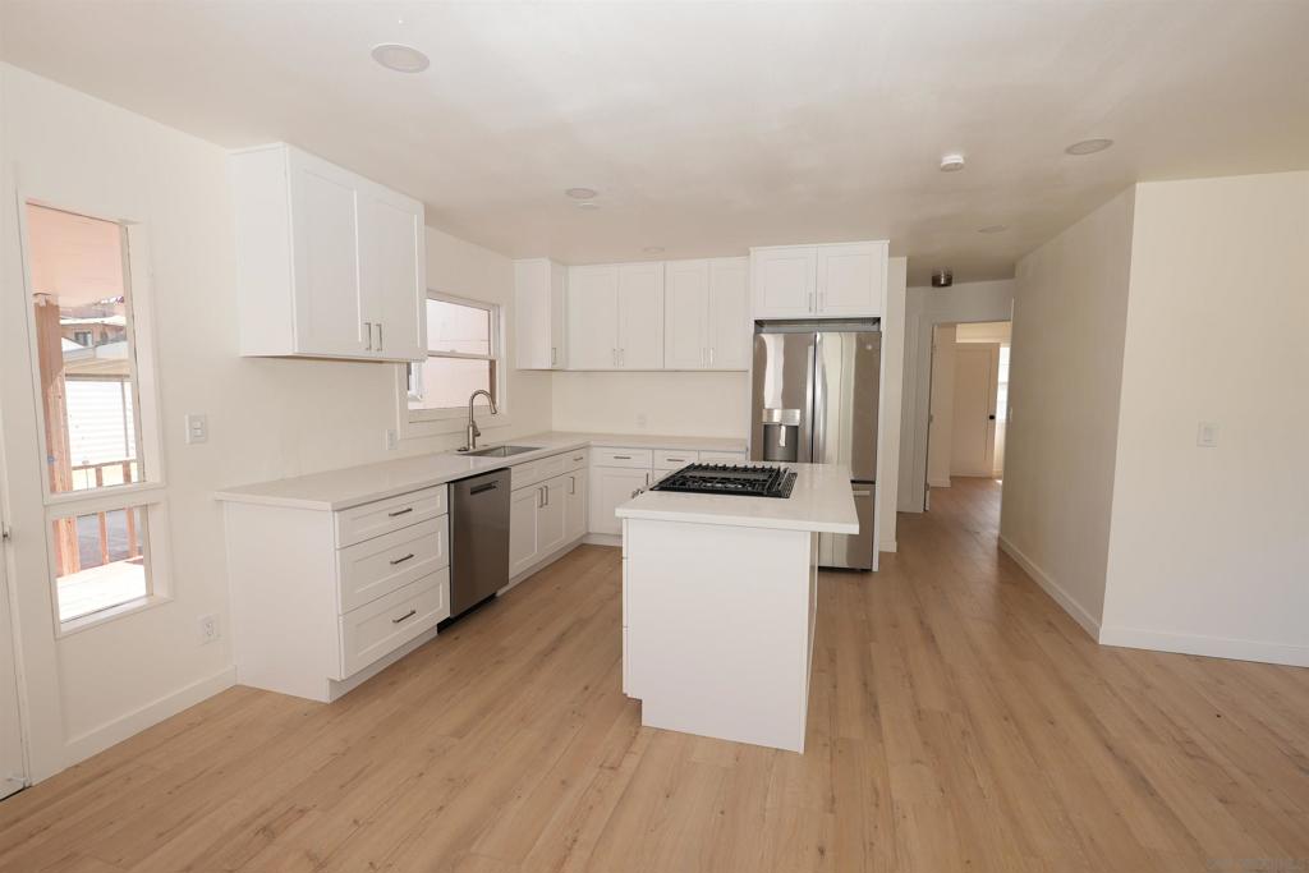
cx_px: 654
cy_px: 436
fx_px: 582
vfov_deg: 73.8
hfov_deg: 96.7
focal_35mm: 16
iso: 100
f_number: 3.5
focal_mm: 11
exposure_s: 1/200
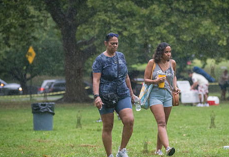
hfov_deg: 12.1
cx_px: 119
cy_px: 78
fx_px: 1083
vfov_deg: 8.3
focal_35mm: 169
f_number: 3.2
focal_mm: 112
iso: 4000
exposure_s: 1/320
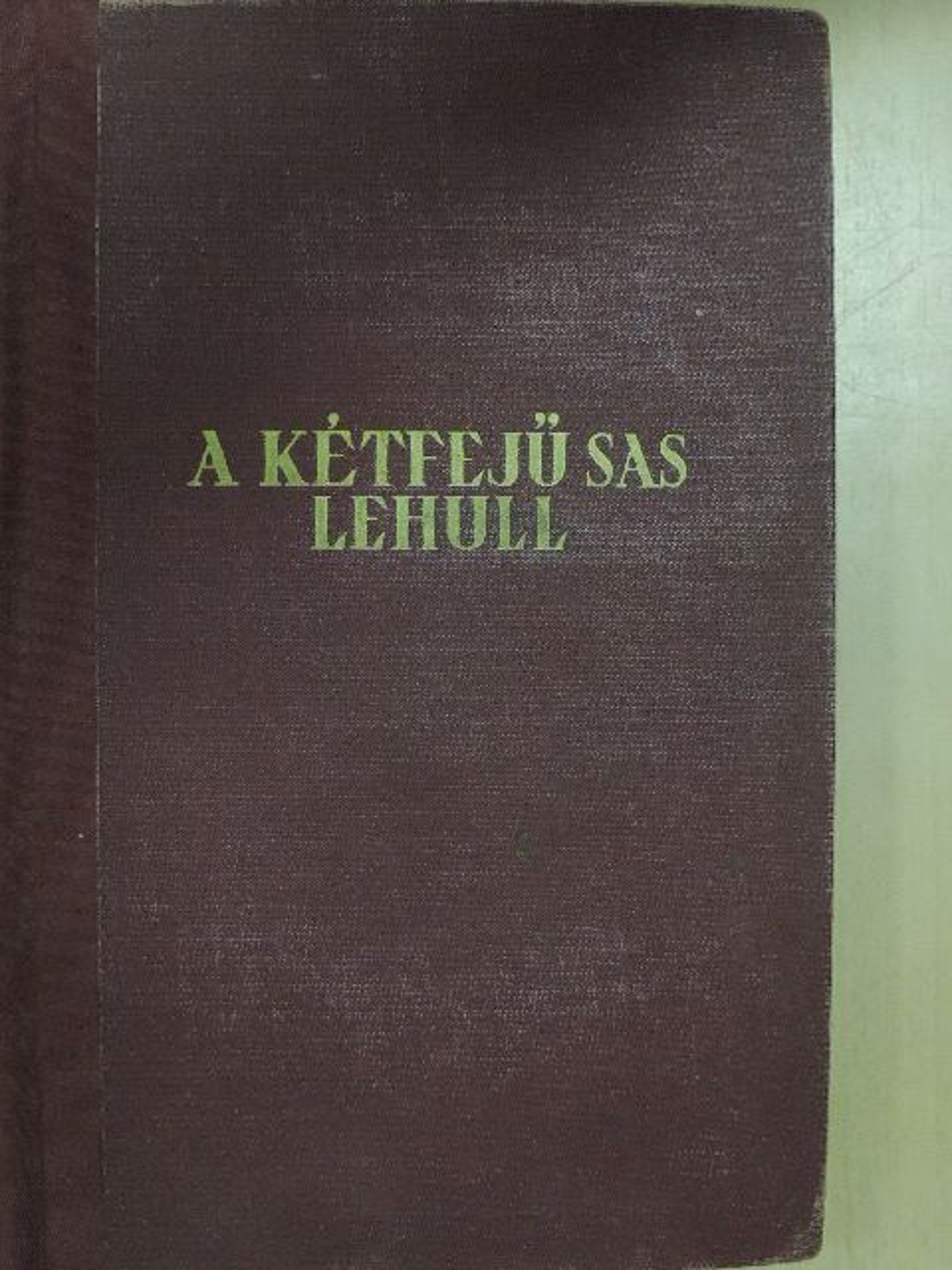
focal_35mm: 55
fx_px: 2017
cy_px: 635
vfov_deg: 34.9
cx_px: 476
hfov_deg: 26.6
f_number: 3.7
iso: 1600
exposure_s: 1/100
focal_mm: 9.8
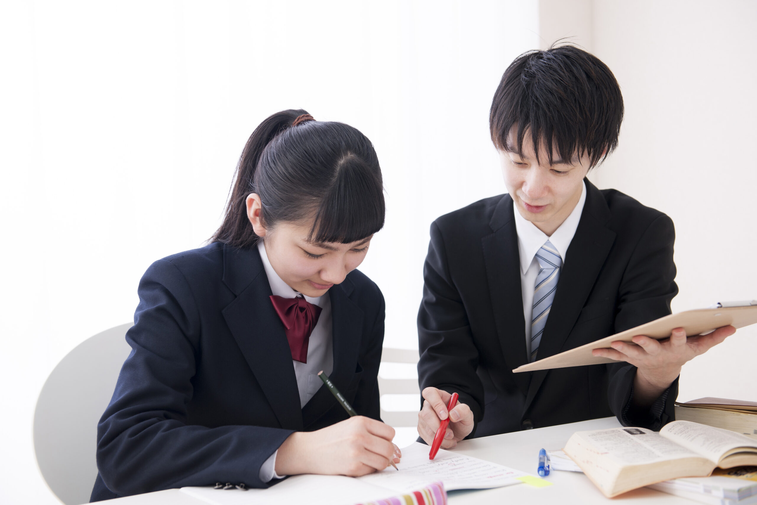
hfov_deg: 39.6
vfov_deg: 27.0
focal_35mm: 50
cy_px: 252
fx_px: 1051
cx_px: 378
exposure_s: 1/160
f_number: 4
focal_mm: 50
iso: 200
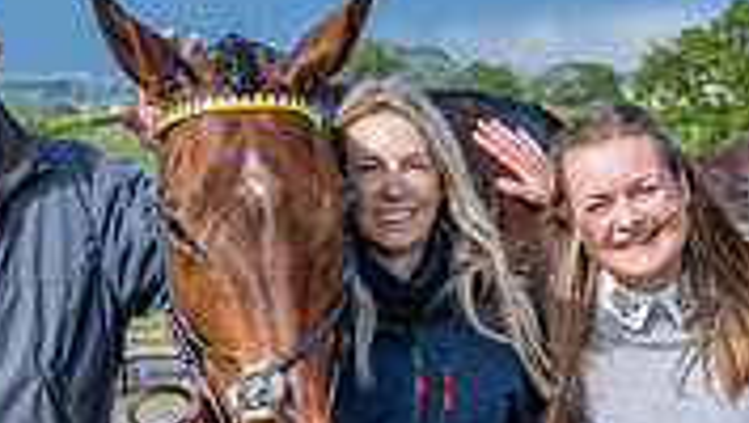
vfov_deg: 7.2
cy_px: 371
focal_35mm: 168
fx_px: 3340
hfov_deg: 12.8
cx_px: 356
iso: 200
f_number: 5.6
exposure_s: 1/480
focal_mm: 35
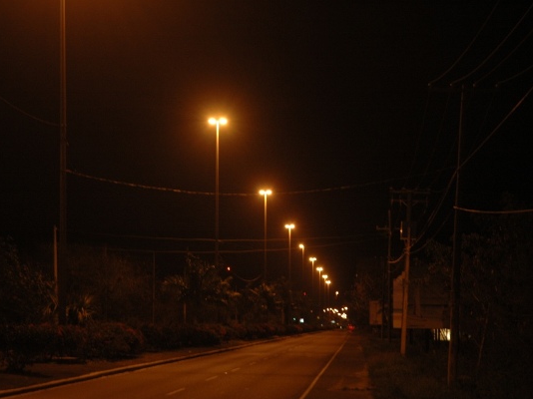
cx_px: 268
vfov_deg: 12.2
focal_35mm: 121
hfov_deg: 16.3
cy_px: 204
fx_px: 1862
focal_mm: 70
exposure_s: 1/13
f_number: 4.5
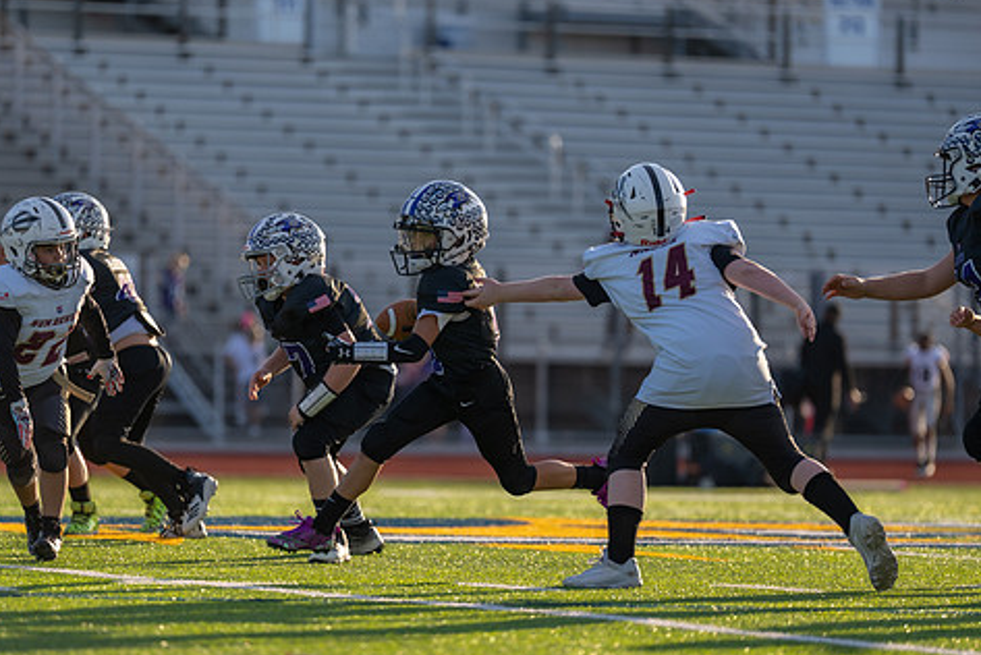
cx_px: 456
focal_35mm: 245
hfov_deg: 8.4
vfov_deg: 5.6
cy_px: 372
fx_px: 6680
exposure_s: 1/1250
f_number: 2.8
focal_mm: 200
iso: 125
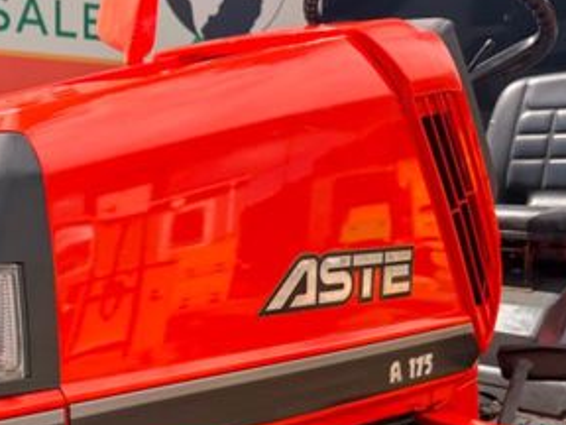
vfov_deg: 28.6
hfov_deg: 36.8
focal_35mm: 50
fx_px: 818
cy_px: 327
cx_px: 108
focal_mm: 6.76
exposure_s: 1/2525
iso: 80
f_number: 1.78
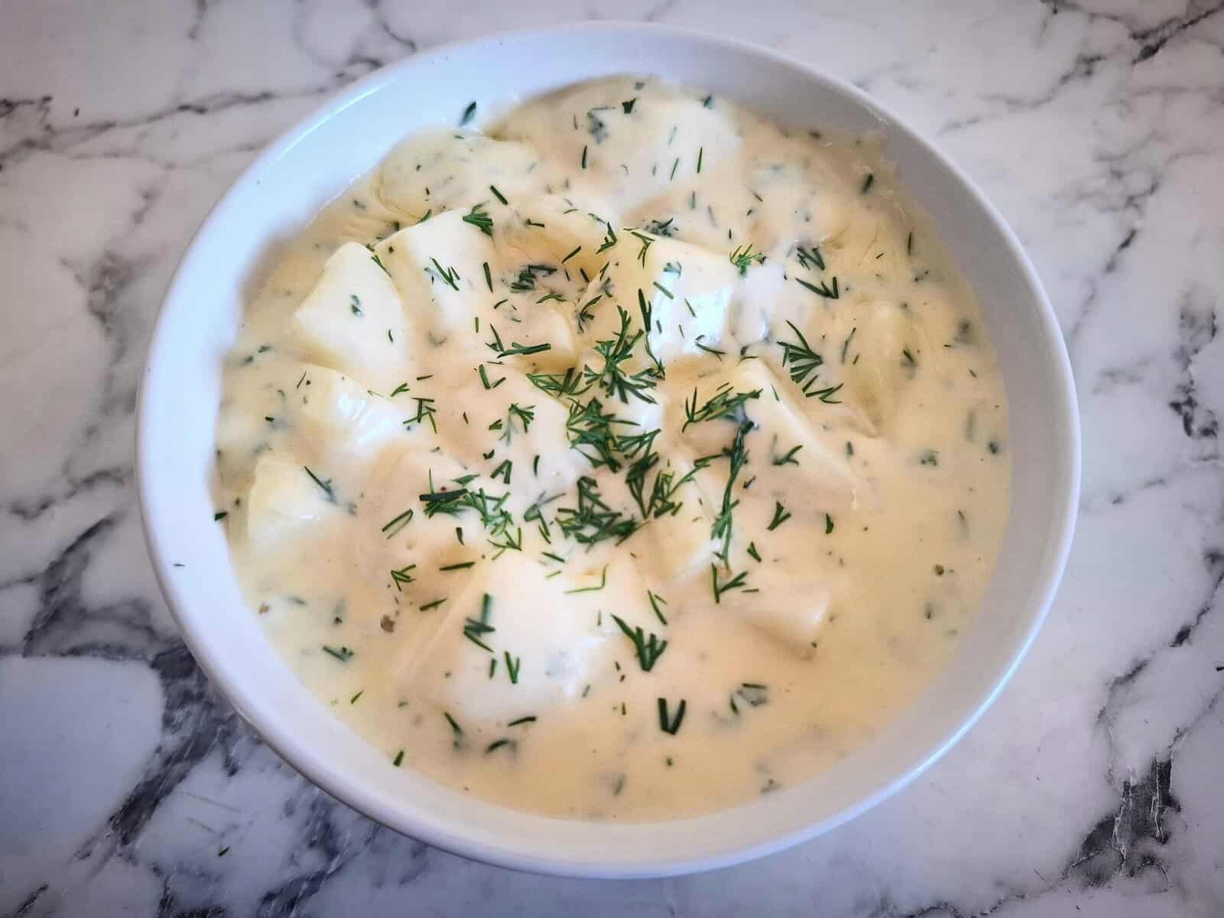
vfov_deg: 58.9
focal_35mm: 23
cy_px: 459
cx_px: 612
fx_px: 813
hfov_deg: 73.9
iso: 160
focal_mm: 5.54
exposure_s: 1/60
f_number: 1.8
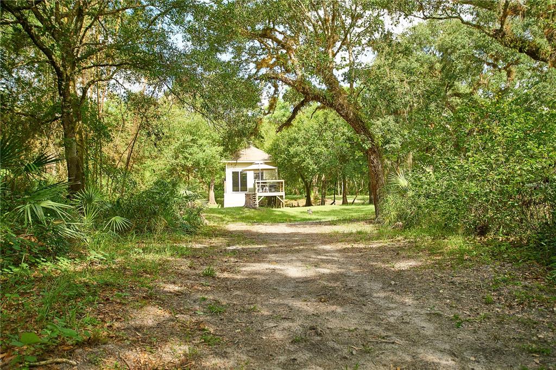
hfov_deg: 58.7
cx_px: 278
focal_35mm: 32
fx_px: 494
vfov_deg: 41.1
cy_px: 185
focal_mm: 32
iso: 200
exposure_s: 1/400
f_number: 4
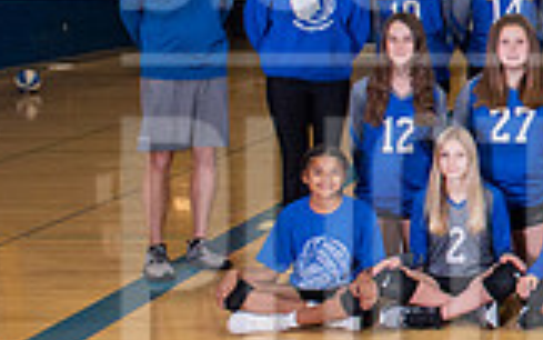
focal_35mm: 96
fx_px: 1421
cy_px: 83
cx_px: 808
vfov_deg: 13.6
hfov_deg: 19.1
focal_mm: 24
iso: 2000
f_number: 5
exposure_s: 1/250
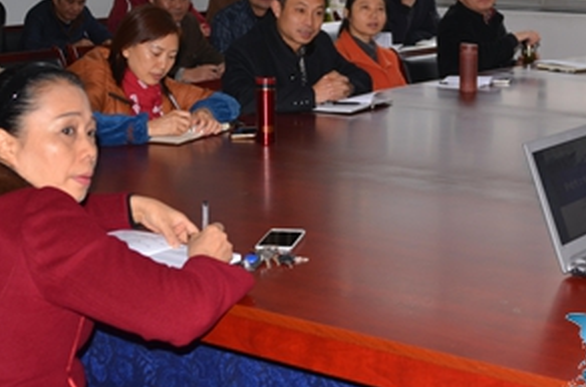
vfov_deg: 18.7
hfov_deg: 27.9
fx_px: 1169
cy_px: 119
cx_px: 417
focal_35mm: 72
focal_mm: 28
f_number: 3.5
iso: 100
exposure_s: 1/60
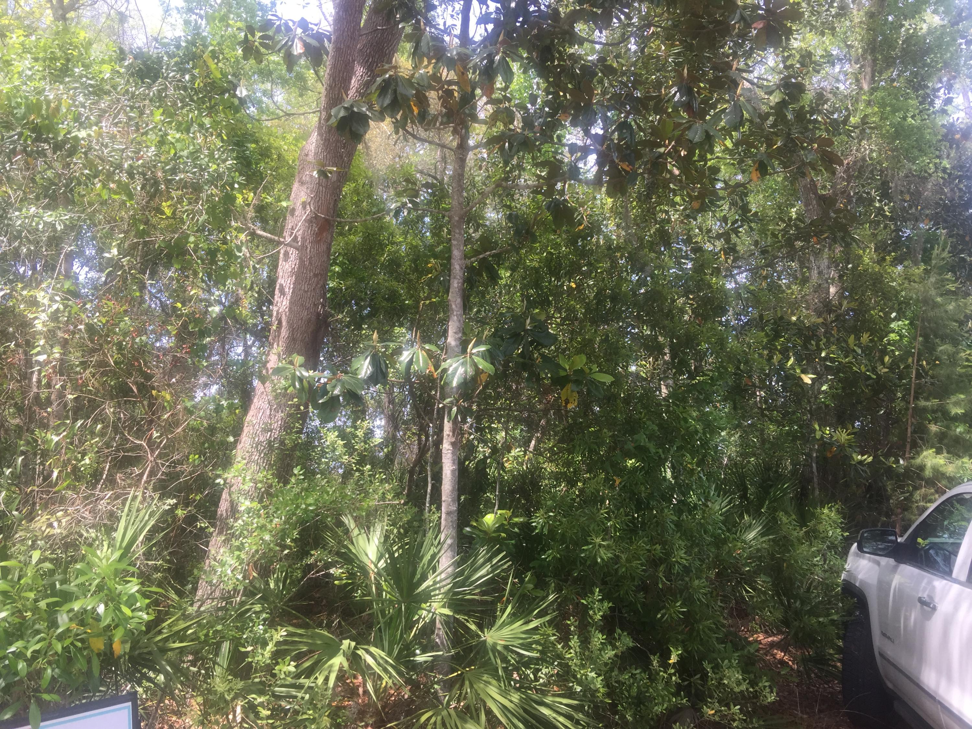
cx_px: 486
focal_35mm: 29
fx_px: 814
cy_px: 364
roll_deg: -2.1
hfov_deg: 61.7
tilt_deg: +7.7
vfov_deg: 48.2
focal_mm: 4.15
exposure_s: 1/264
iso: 32
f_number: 2.2
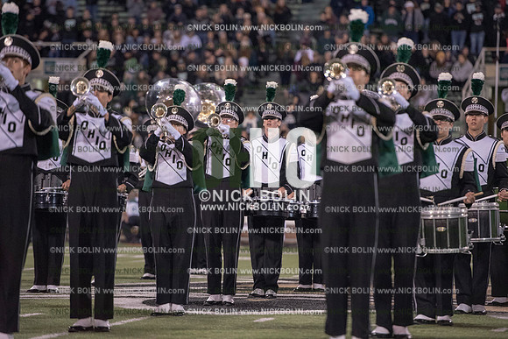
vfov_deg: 7.0
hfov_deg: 10.5
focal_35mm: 195
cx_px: 254
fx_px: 2752
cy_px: 170
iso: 5000
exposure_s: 1/1250
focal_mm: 195
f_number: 3.2
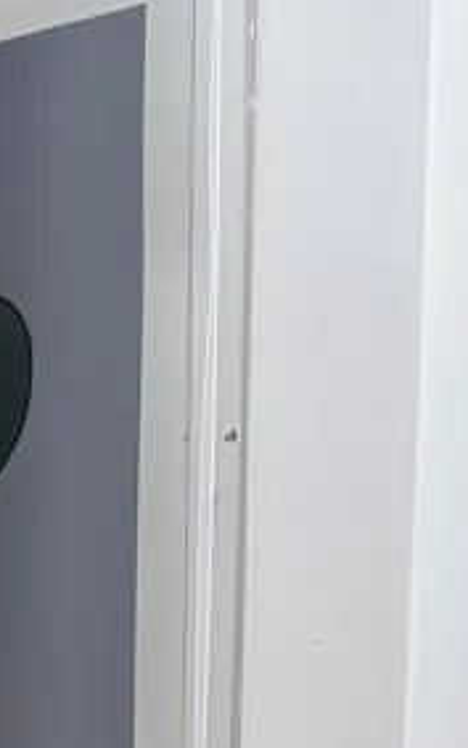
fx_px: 2937
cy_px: 1541
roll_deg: +0.7
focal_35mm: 144
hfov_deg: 8.8
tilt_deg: -12.4
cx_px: -286
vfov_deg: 12.6
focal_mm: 6.76
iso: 100
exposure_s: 1/120
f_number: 1.78
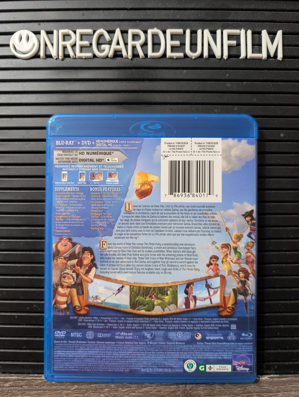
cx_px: 150
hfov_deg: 56.9
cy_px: 198
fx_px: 276
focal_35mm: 24
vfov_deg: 71.5
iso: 1085
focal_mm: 6.9
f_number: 1.68
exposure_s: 1/120
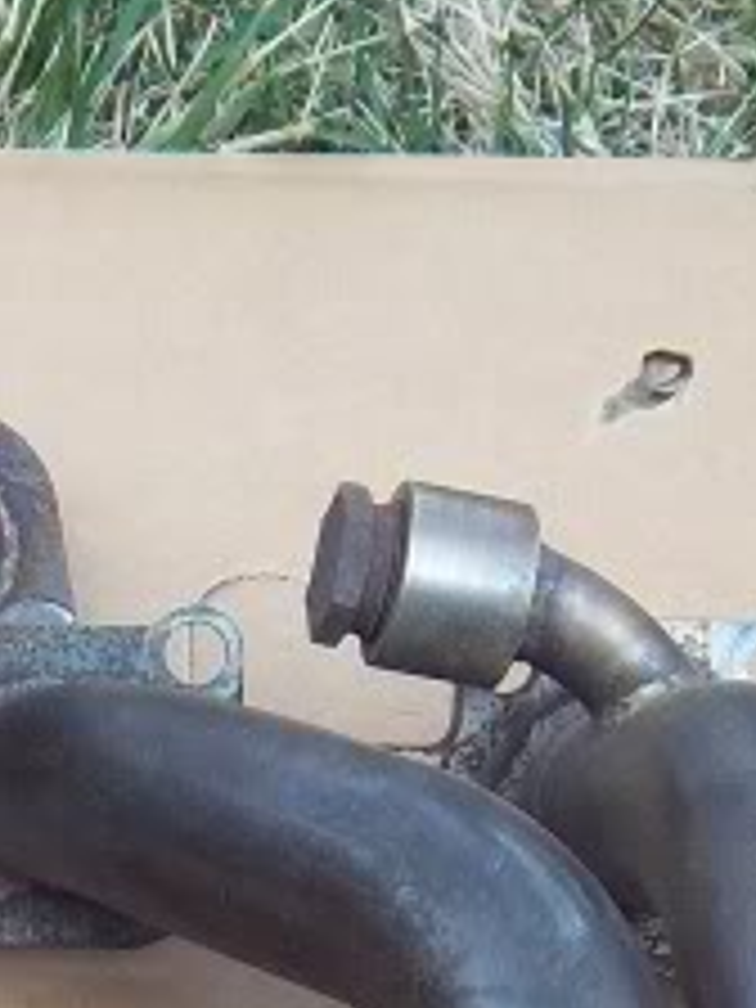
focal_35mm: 100
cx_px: -9
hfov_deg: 14.5
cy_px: 1220
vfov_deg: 18.6
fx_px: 2912
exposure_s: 1/160
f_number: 3.5
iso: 64
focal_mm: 5.1
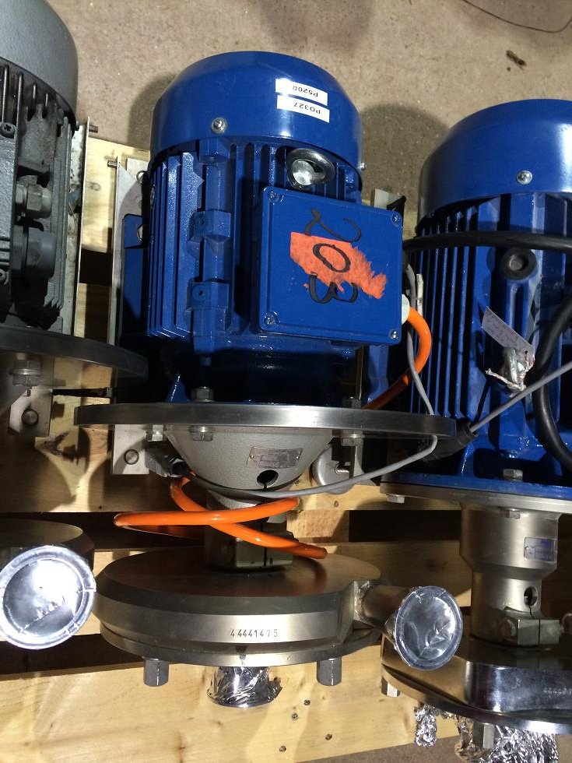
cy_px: 382
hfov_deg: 46.8
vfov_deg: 60.0
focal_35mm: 30
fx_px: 661
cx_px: 286
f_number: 2.2
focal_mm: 4.12
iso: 250
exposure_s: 1/33
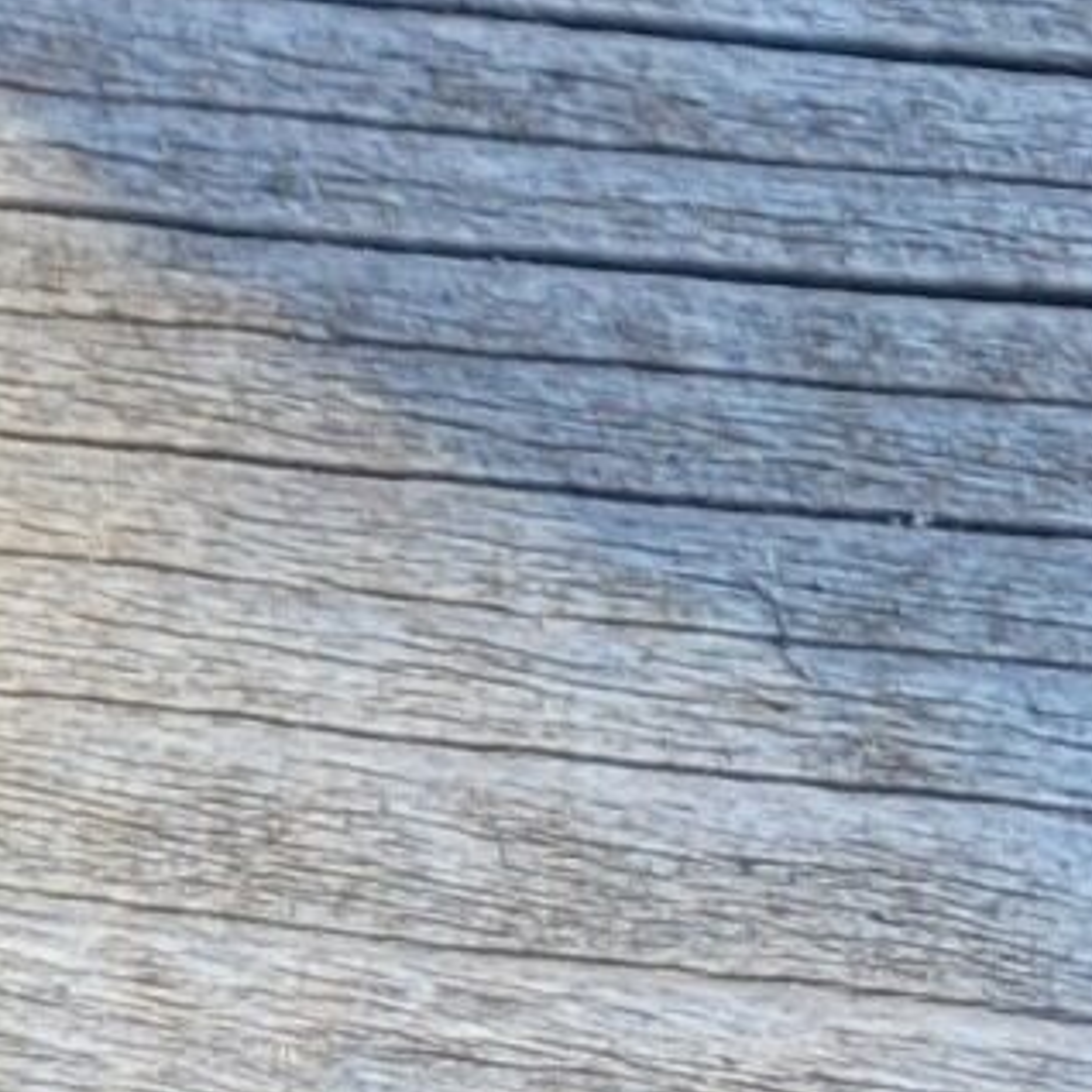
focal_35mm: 185
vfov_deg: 7.3
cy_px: -3036
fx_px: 6603
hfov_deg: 8.8
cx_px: -1216
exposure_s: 1/239
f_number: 1.8
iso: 40
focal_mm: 5.4
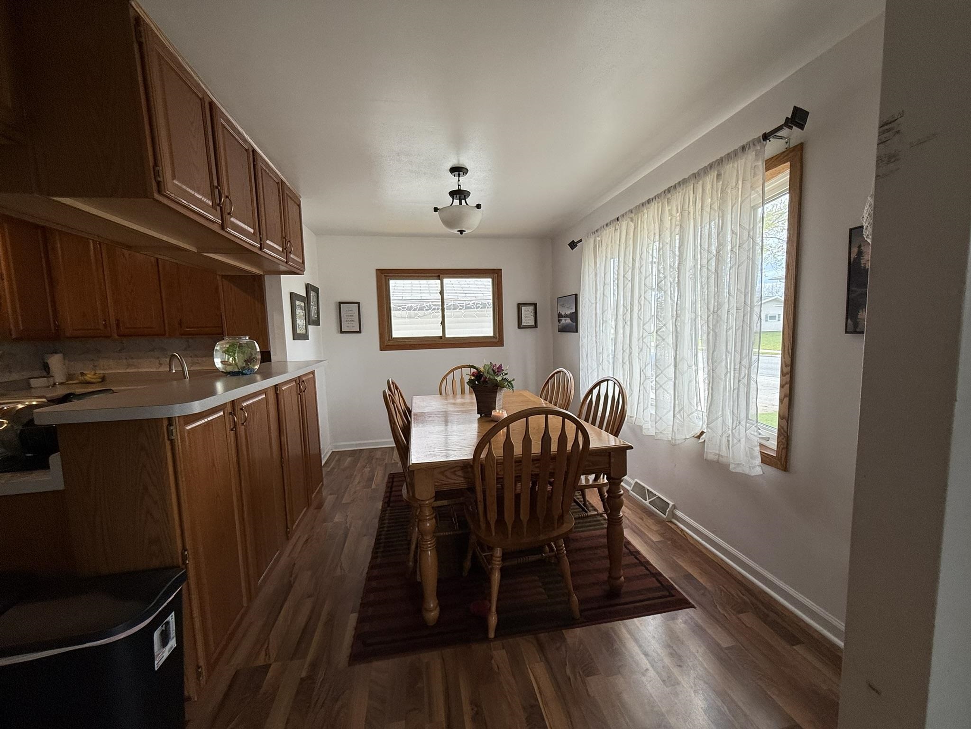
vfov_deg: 85.7
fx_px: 393
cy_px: 364
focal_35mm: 14
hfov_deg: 102.1
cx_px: 486
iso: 125
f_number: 2.2
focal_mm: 2.22
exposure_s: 1/120
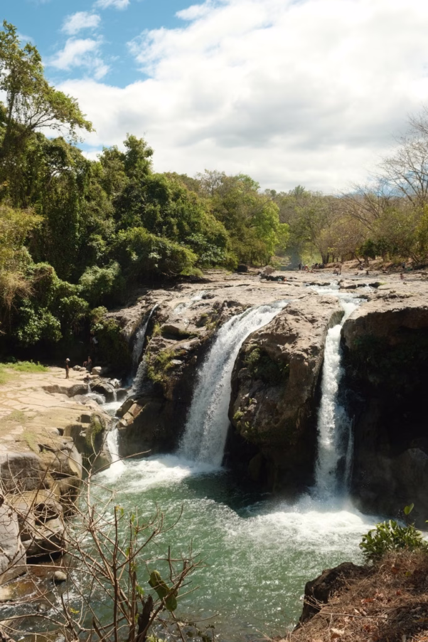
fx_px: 642
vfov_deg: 53.1
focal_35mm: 36
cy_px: 321
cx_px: 214
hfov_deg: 36.8
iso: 320
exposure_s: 1/350
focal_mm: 24.3
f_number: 8
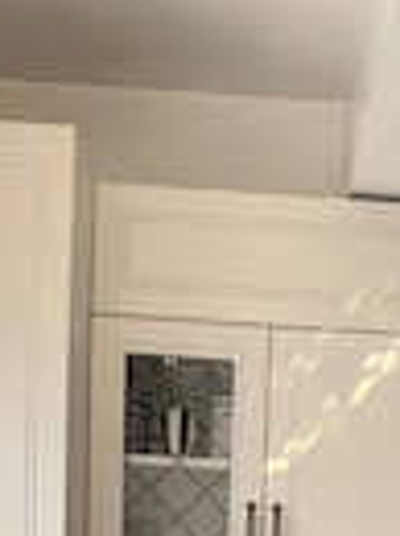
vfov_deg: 22.2
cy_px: 783
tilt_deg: -7.6
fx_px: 1144
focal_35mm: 74
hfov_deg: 19.7
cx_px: 313
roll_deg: -2.6
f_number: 1.78
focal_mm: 6.76
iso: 80
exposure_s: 1/459
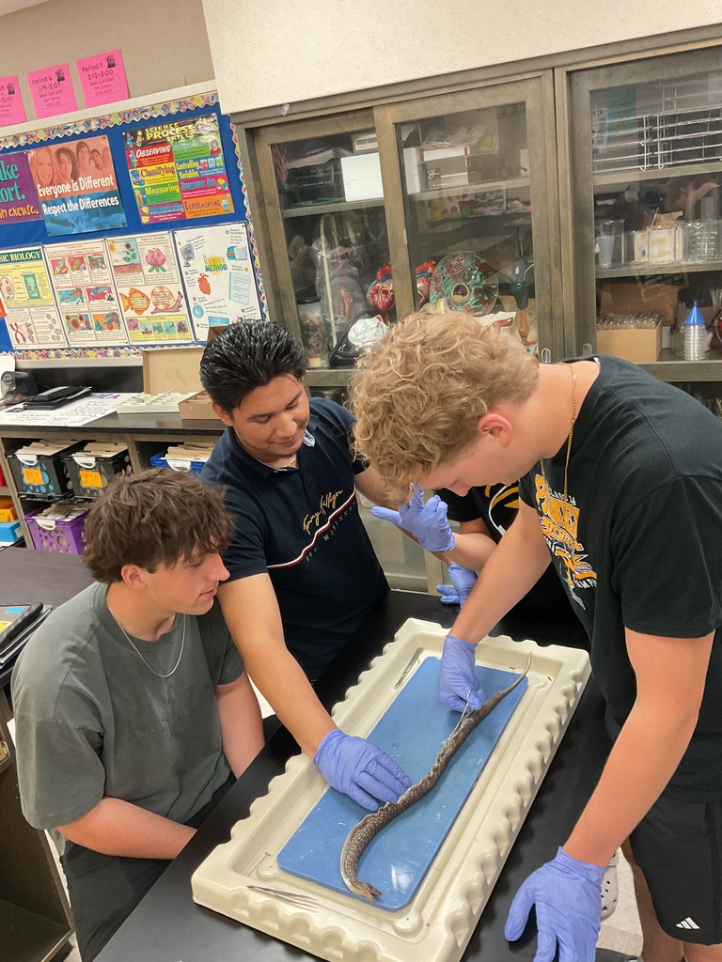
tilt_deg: -19.5
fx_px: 806
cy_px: 481
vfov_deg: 61.7
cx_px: 361
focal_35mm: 29
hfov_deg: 48.2
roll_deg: +8.1
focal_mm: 3
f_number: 1.8
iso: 200
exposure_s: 1/60
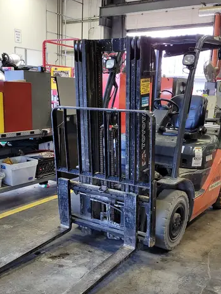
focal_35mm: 41
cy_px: 182
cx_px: 85
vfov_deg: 45.4
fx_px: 349
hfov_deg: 35.0
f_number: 1.8
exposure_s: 1/60
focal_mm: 5.4
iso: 125
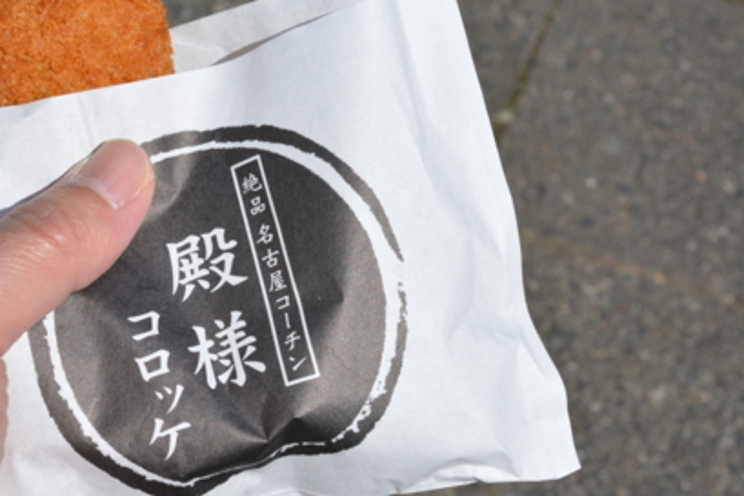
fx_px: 1819
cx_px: 247
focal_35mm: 88
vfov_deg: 15.5
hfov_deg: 23.0
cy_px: 227
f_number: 14
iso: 400
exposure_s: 1/800
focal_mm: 40
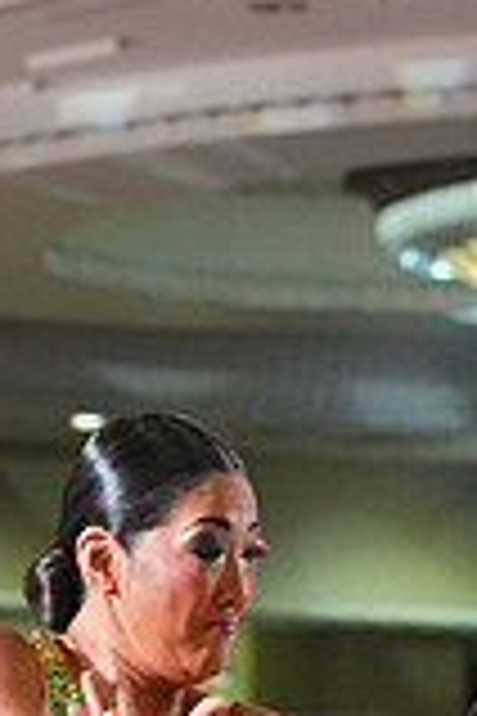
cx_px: 344
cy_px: 1202
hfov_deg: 3.8
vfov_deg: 5.6
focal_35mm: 364
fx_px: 7234
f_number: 4.5
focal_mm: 100
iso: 8000
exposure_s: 1/400
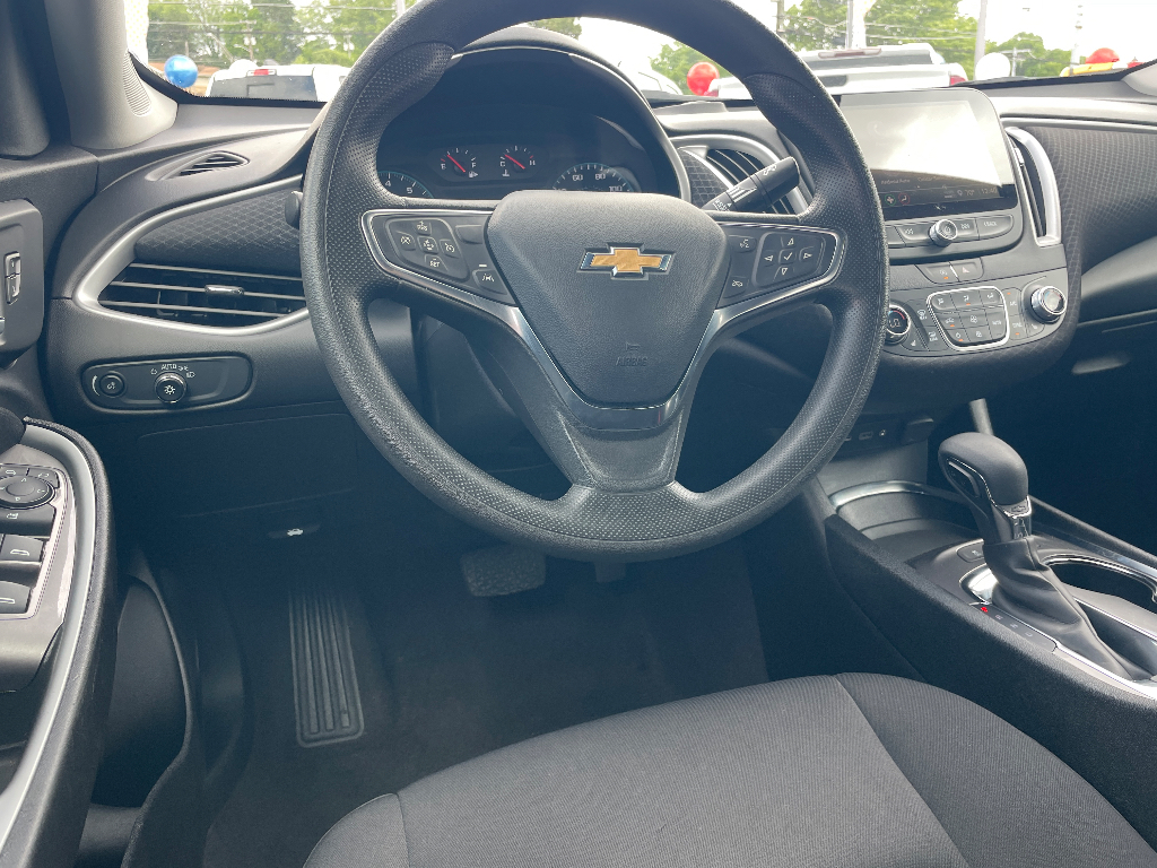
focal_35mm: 26
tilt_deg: -17.2
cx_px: 578
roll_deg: +2.1
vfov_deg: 53.1
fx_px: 869
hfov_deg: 67.3
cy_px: 434
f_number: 1.6
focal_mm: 4.2
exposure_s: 1/121
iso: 50
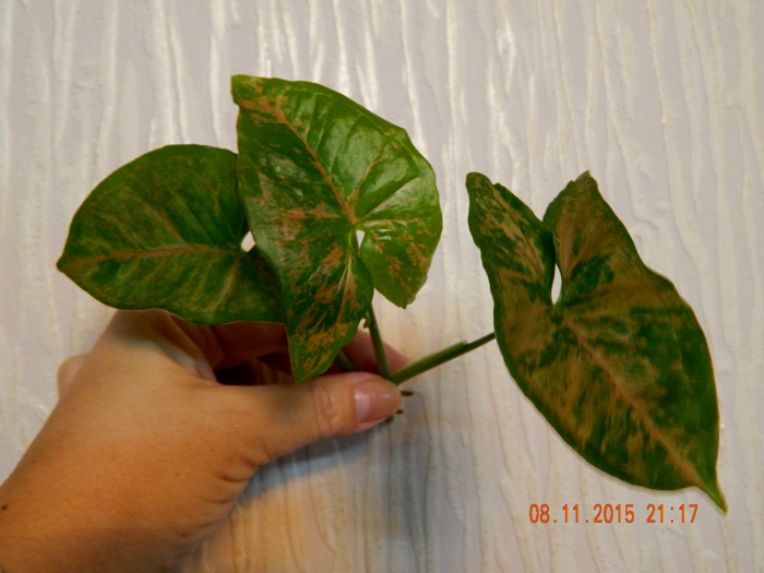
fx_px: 772
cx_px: 382
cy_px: 286
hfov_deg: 52.6
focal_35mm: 35
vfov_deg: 40.7
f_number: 3.3
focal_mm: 6.1
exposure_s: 1/15
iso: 400
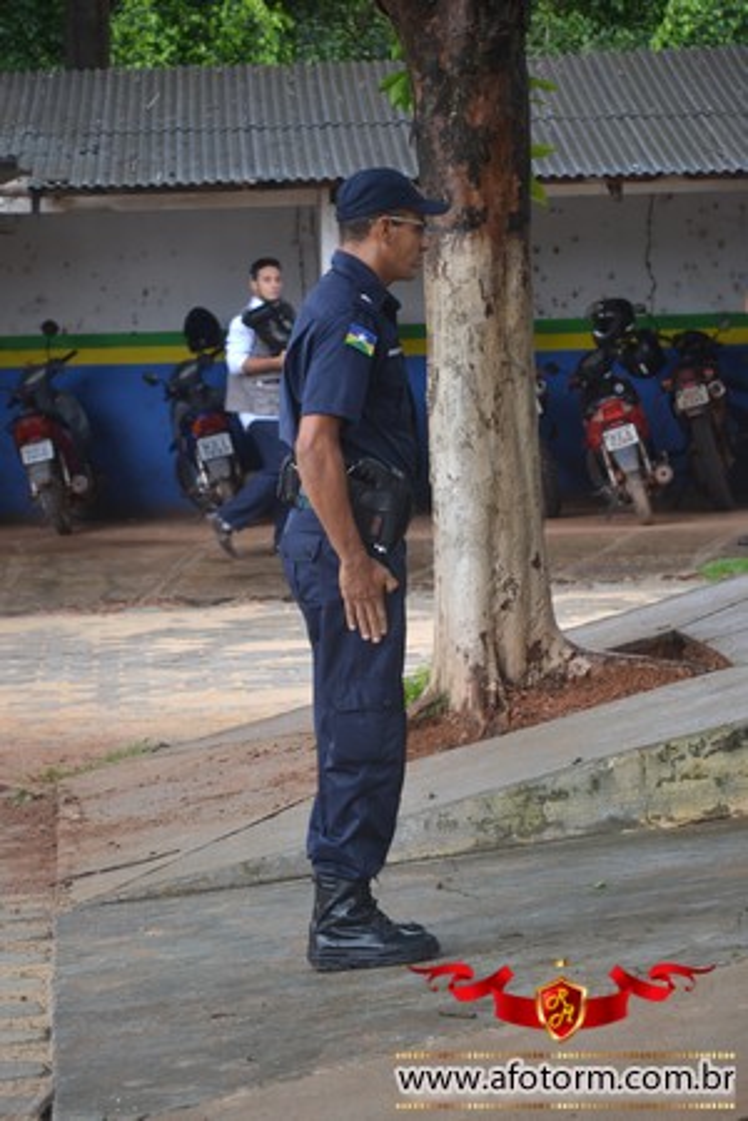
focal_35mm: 150
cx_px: 374
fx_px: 4675
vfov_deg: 13.7
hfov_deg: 9.1
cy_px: 560
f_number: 5.6
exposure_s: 1/125
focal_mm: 100
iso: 450
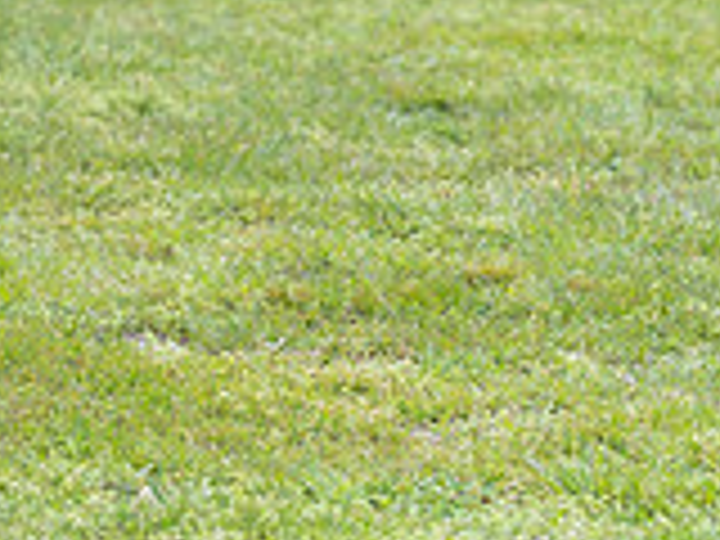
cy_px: -405
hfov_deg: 3.3
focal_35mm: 603
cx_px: -126
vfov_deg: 2.5
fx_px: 12542
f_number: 3.2
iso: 100
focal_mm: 125
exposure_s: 1/500
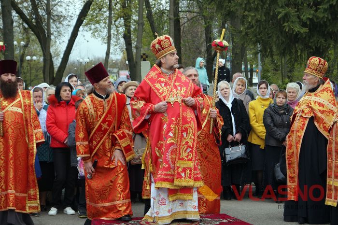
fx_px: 704
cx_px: 169
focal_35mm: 75
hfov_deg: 27.0
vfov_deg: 18.2
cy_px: 112
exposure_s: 1/160
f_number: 5.6
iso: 400
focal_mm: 50
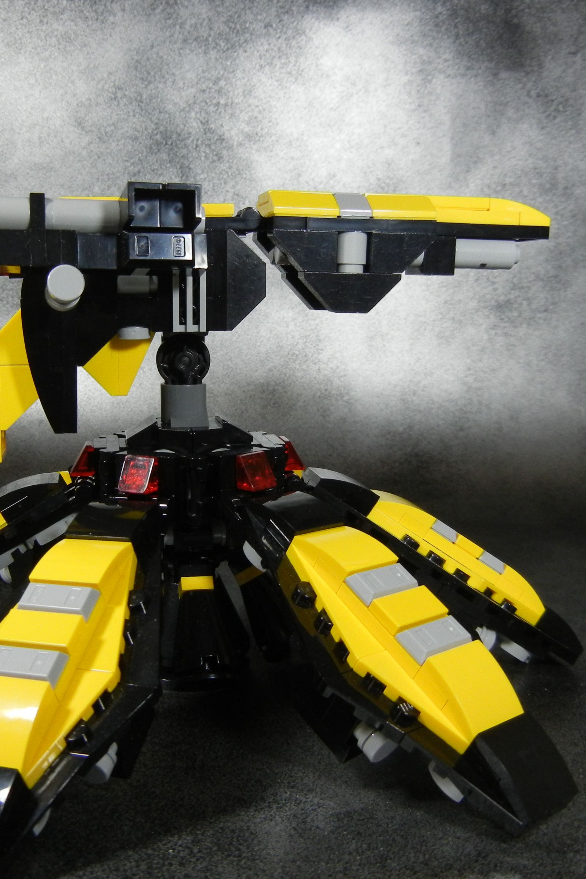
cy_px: 437
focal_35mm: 42
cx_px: 199
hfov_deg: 31.7
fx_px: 1025
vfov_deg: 46.4
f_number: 3.5
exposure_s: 1/97.2
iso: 400
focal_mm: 5.4
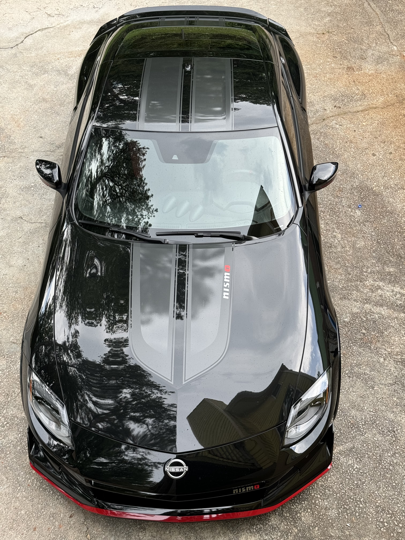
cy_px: 270
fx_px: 749
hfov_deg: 30.3
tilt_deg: -48.5
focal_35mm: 48
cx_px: 202
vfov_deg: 39.7
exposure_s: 1/320
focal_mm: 6.76
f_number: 1.78
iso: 64
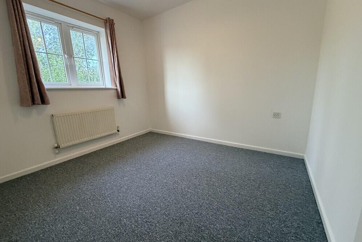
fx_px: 151
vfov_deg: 77.3
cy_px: 120
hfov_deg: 100.4
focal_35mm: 15
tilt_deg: -11.9
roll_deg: +1.8
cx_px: 183
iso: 320
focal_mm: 2.22
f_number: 2.2
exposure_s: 1/50
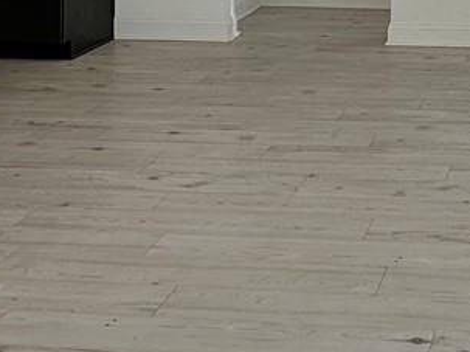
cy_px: -191
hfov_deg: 25.0
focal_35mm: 74
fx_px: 1004
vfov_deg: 17.6
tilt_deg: +0.7
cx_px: 481
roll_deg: +0.2
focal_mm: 2.22
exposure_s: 1/188
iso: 40
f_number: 2.2
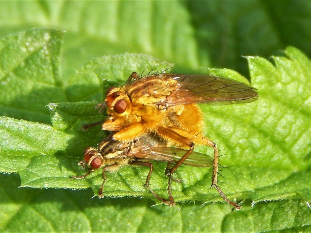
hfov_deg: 10.9
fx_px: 1635
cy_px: 116
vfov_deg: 8.2
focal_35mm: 182
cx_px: 156
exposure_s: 1/200
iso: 125
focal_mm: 32.8
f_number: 5.3
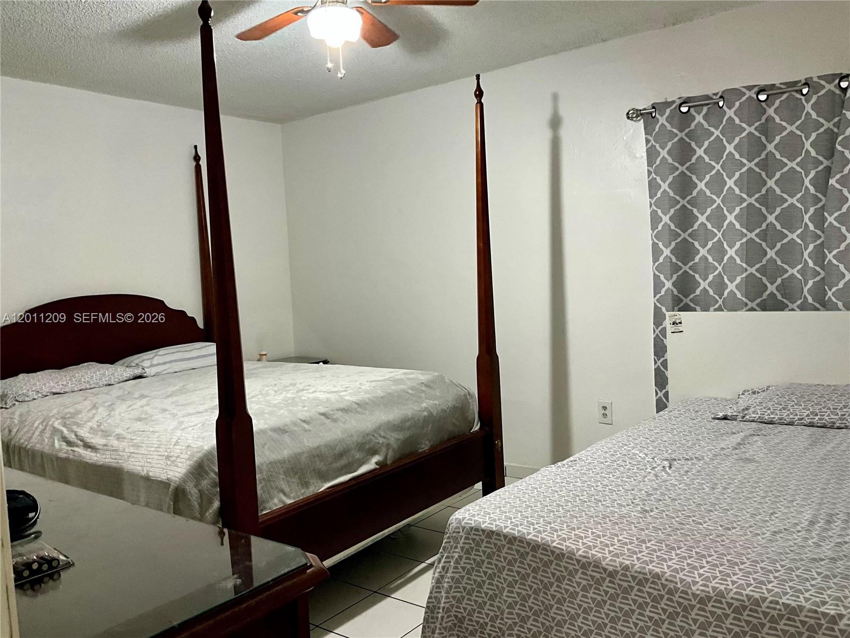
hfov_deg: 61.7
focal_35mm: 29
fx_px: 712
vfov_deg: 48.2
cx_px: 425
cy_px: 319
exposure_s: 1/60
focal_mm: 3
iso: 160
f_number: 1.8
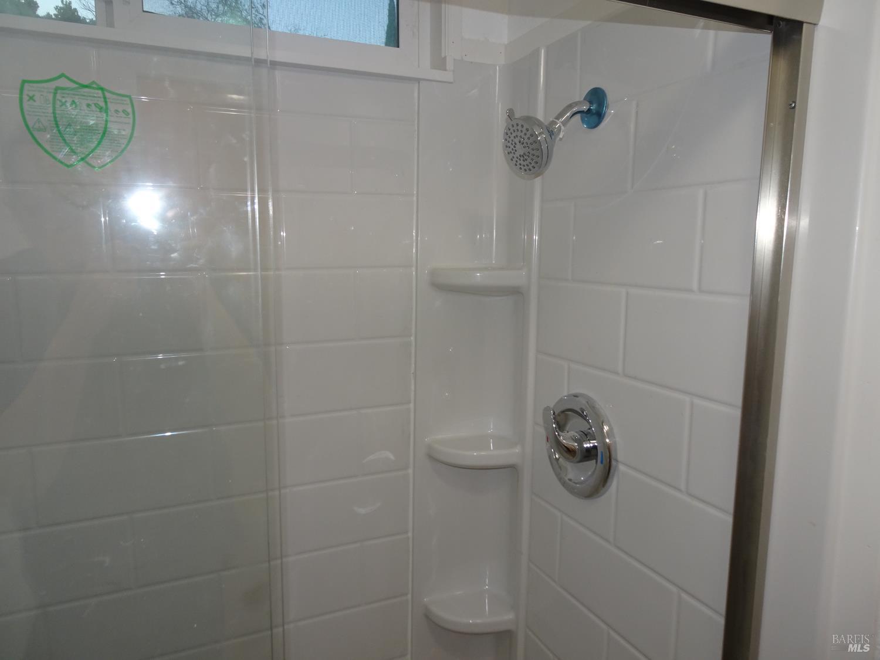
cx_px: 440
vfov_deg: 56.8
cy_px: 330
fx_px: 610
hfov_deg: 71.6
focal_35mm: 24
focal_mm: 4.1
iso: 80
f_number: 3.5
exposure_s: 1/30
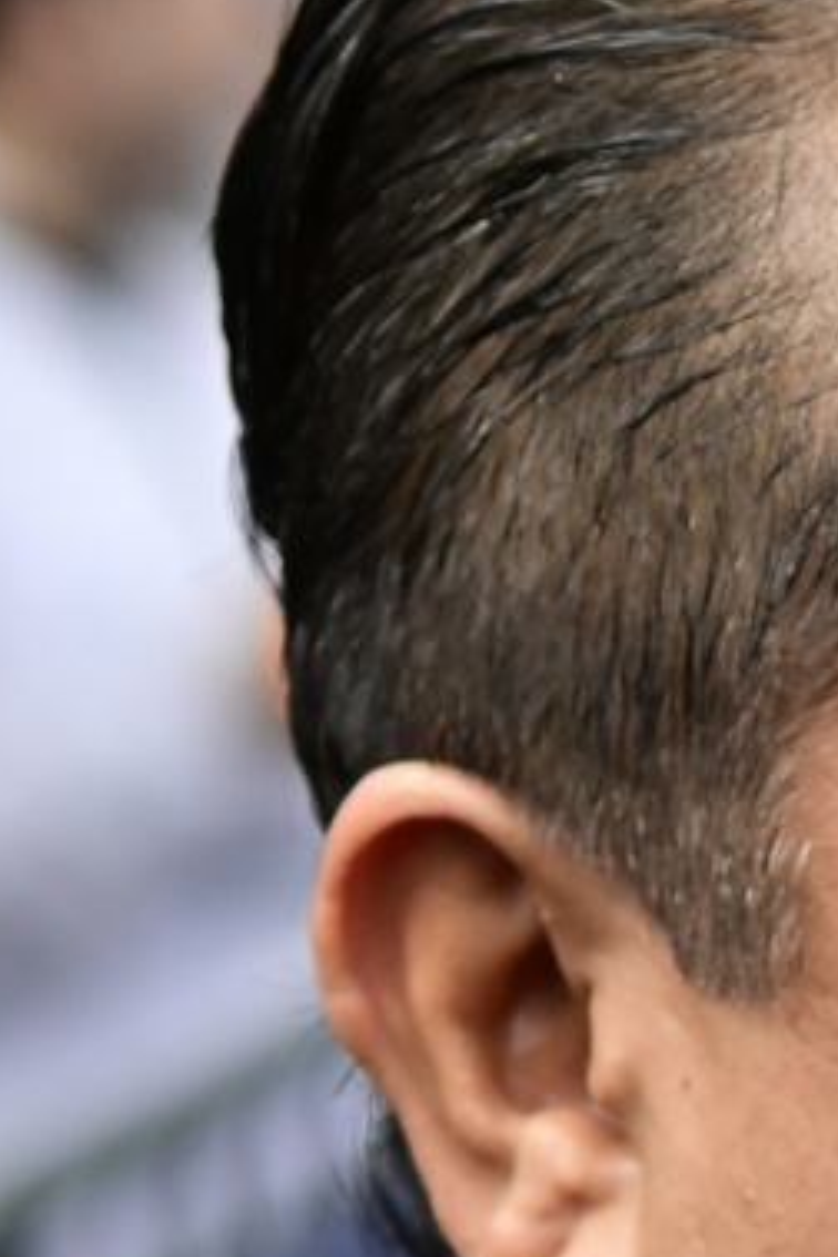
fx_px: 17597
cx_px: 1463
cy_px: 1141
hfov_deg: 2.7
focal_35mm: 504
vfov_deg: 4.1
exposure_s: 1/640
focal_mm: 85
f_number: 5
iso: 400
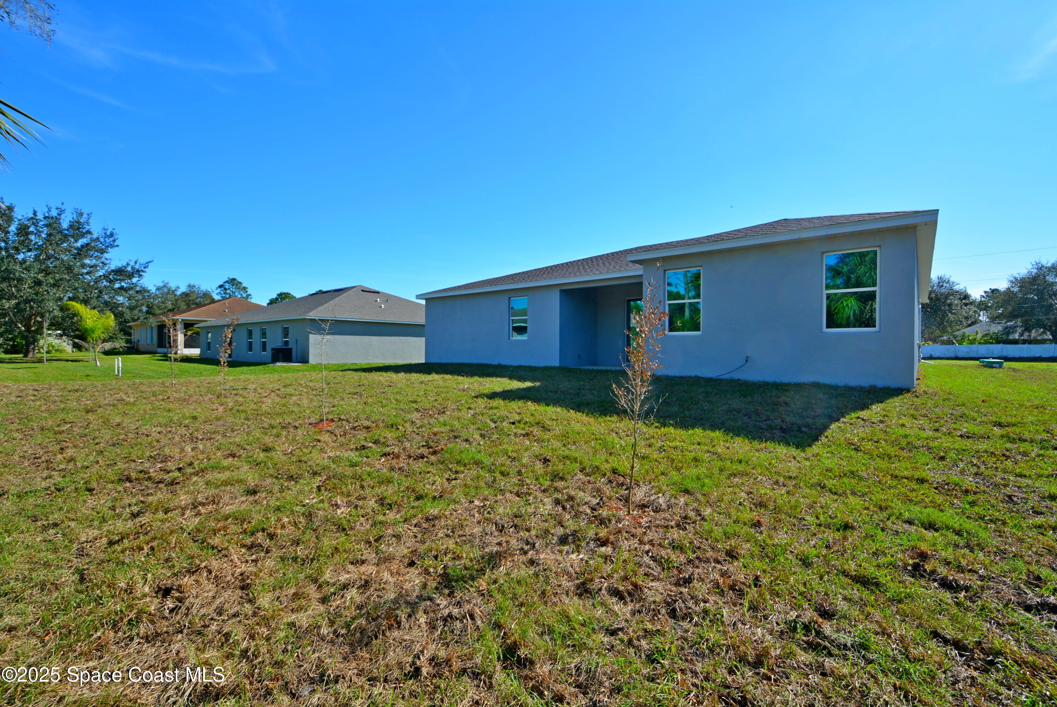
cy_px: 354
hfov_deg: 100.3
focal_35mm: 15
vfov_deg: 77.4
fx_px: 441
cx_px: 528
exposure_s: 1/250
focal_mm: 10
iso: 110
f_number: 8
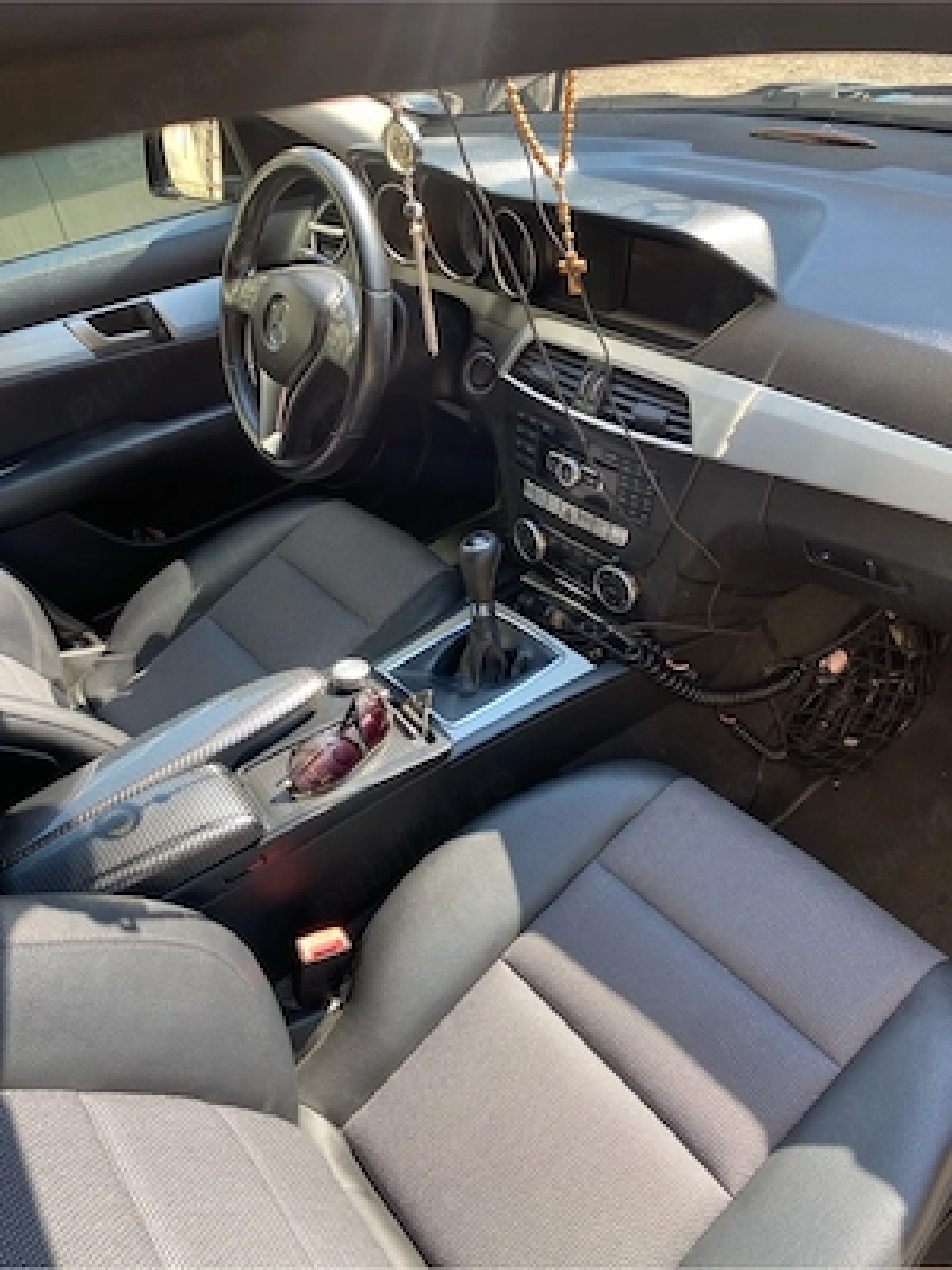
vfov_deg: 67.3
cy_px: 635
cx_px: 476
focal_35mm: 26
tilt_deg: -37.4
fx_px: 953
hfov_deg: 53.1
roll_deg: +8.8
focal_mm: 4.25
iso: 32
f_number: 1.8
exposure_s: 1/151
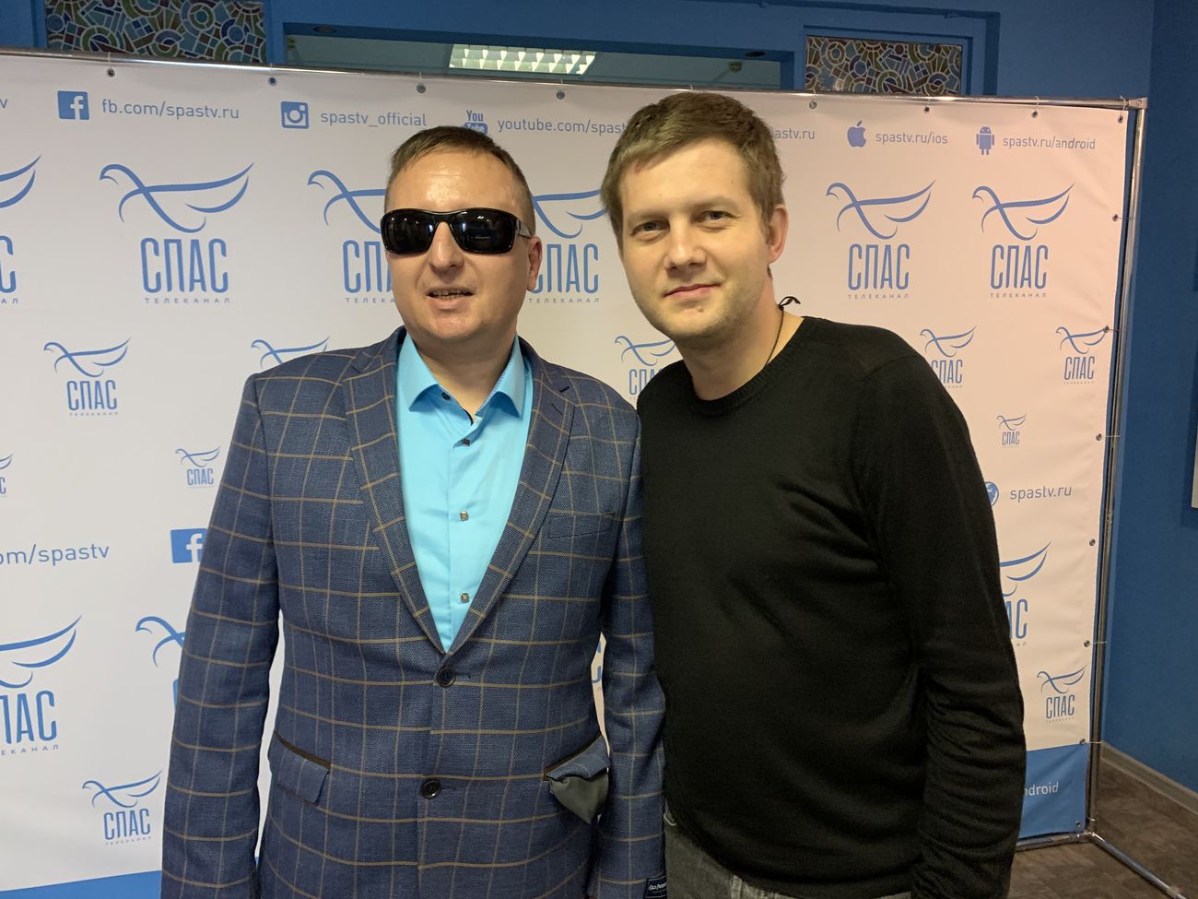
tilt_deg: -8.0
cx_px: 599
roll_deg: +0.5
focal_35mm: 26
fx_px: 900
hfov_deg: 67.3
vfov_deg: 53.1
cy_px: 450
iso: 320
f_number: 1.8
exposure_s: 1/50
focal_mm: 4.25
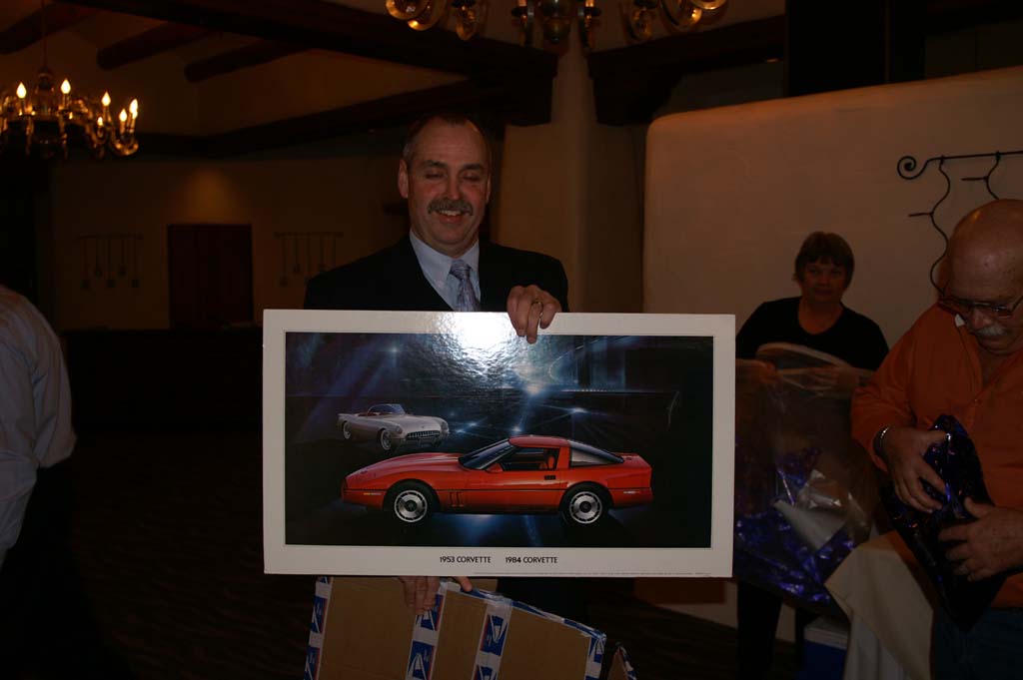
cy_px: 340
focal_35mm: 33
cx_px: 512
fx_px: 937
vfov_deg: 39.9
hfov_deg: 57.3
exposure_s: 1/60
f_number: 3.5
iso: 200
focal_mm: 22
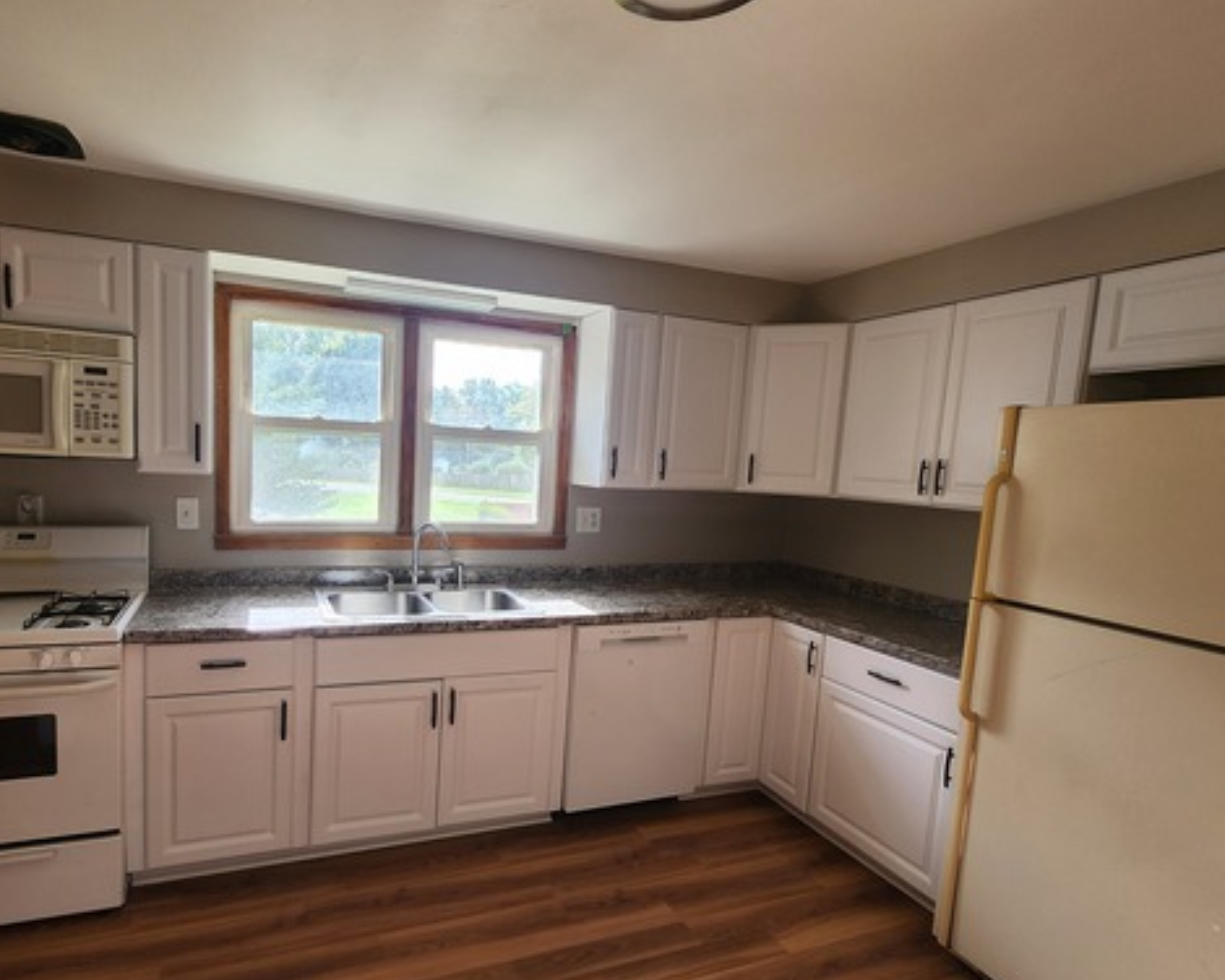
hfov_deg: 85.7
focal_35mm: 18
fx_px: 653
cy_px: 516
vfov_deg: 73.7
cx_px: 515
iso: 40
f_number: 2.2
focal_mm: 1.74
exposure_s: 1/60
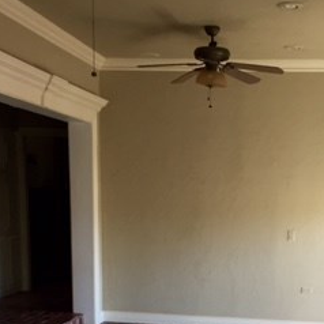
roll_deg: -2.0
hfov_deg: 24.9
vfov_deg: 23.0
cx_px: 206
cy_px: 385
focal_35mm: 69
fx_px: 731
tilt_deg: -13.1
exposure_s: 1/30
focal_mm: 4.15
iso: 32
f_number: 2.2
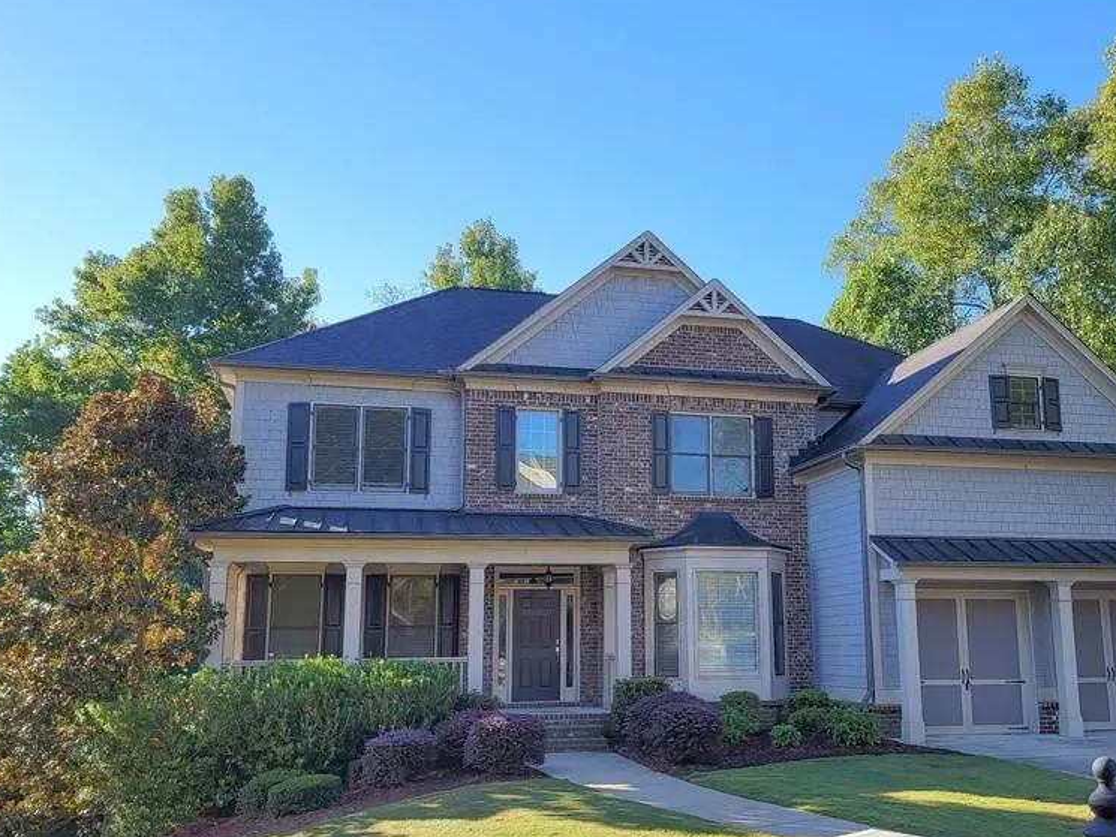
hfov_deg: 55.1
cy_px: 482
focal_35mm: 33
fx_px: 1064
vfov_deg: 42.8
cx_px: 652
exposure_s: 1/310
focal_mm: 6.7
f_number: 1.8
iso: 16
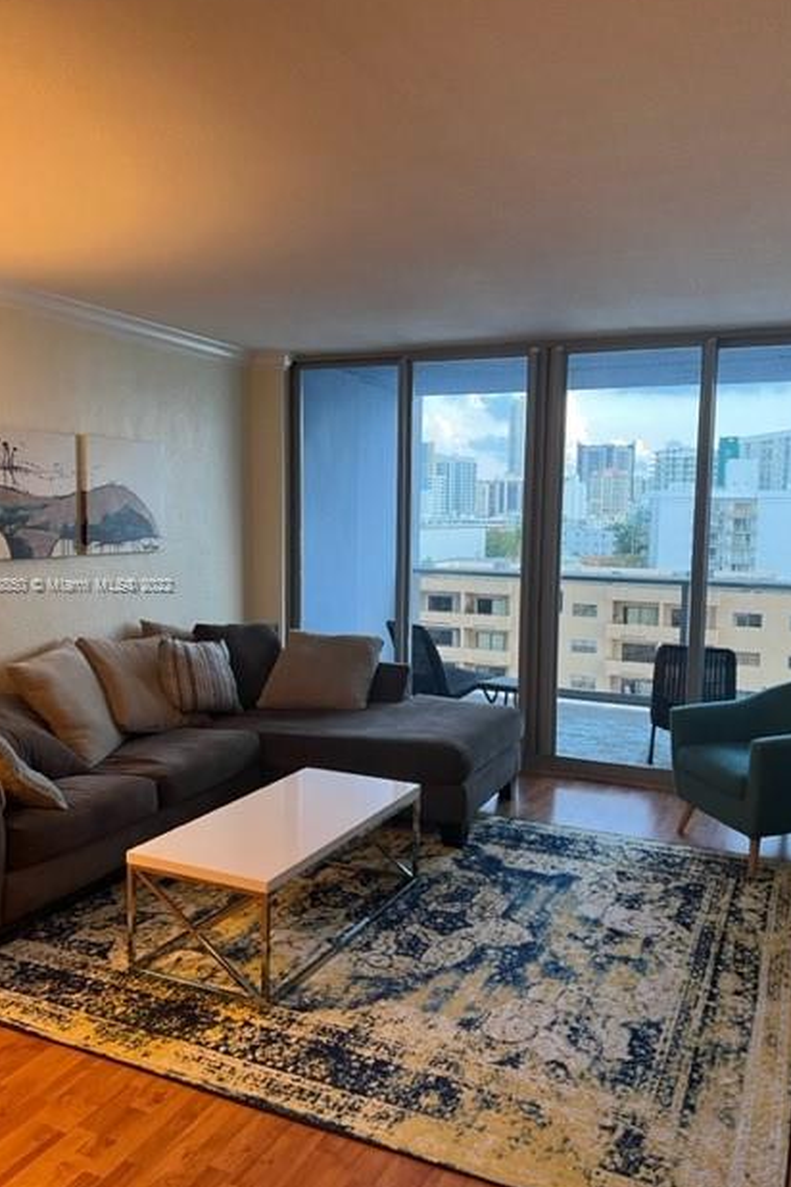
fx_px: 923
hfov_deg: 46.4
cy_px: 586
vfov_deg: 65.5
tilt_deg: -5.9
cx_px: 413
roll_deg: -1.0
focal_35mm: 28
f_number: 1.5
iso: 80
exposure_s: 1/60
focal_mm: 5.7
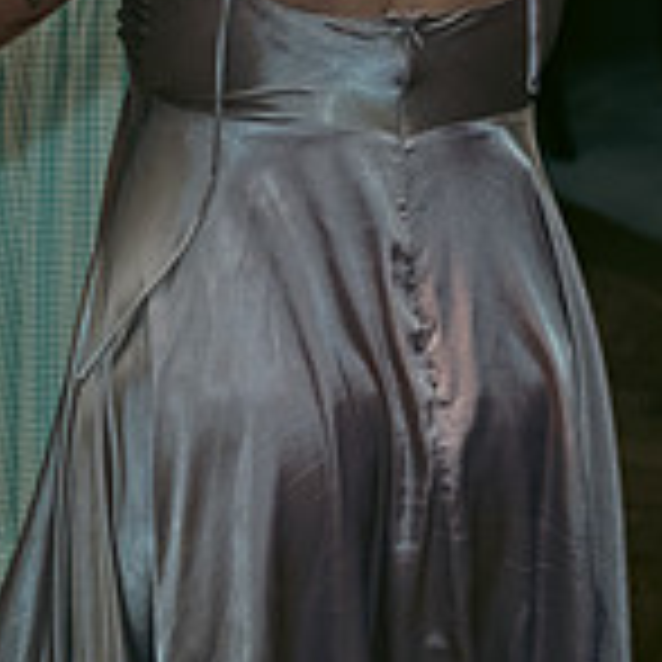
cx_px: 153
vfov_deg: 10.6
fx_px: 3483
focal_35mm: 161
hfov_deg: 10.8
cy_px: -173
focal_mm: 48
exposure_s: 1/160
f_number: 3.5
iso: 640
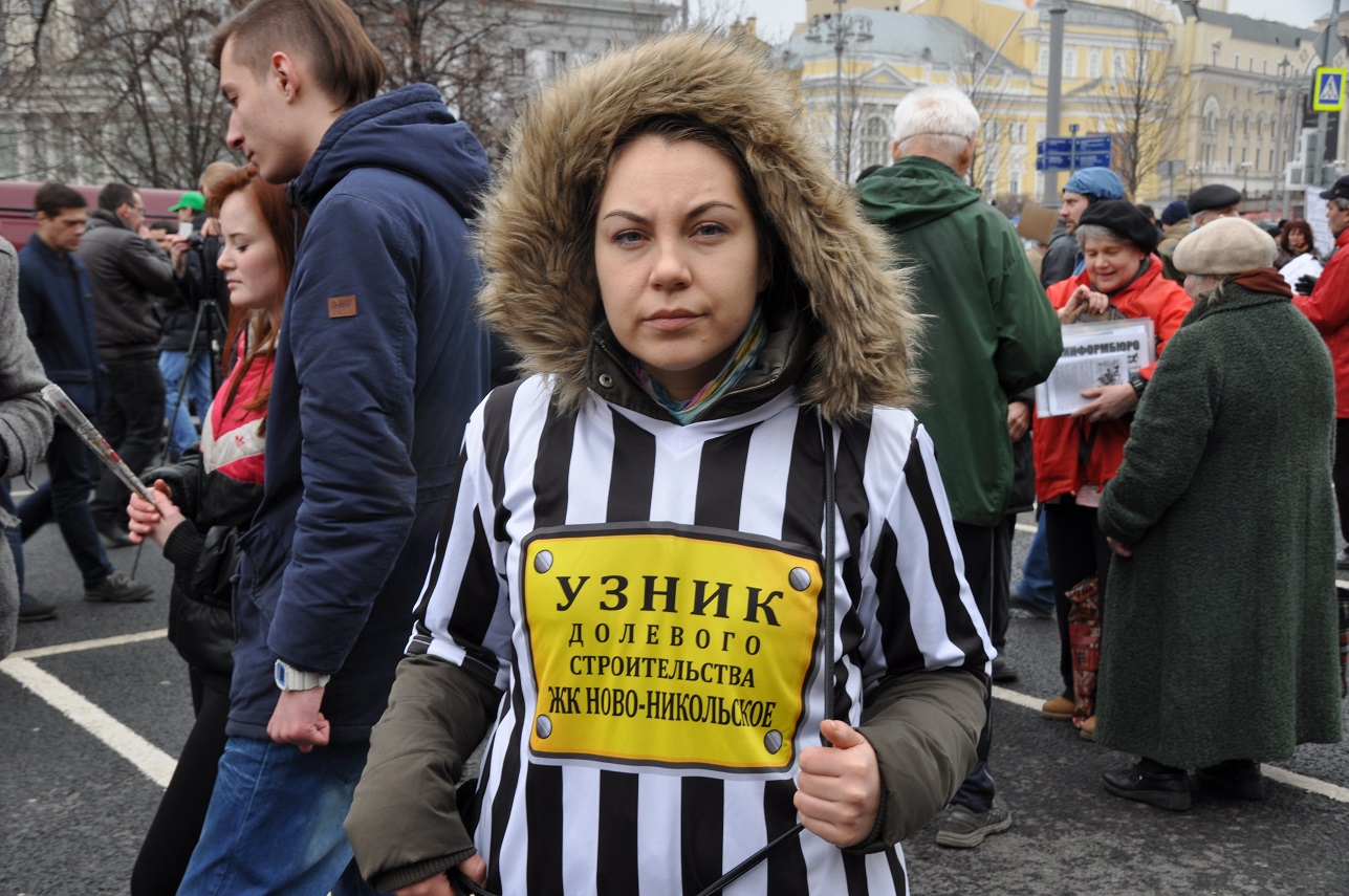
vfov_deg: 28.0
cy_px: 448
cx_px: 674
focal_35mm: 48
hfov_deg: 41.2
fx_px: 1797
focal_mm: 32
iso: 200
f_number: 8
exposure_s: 1/60
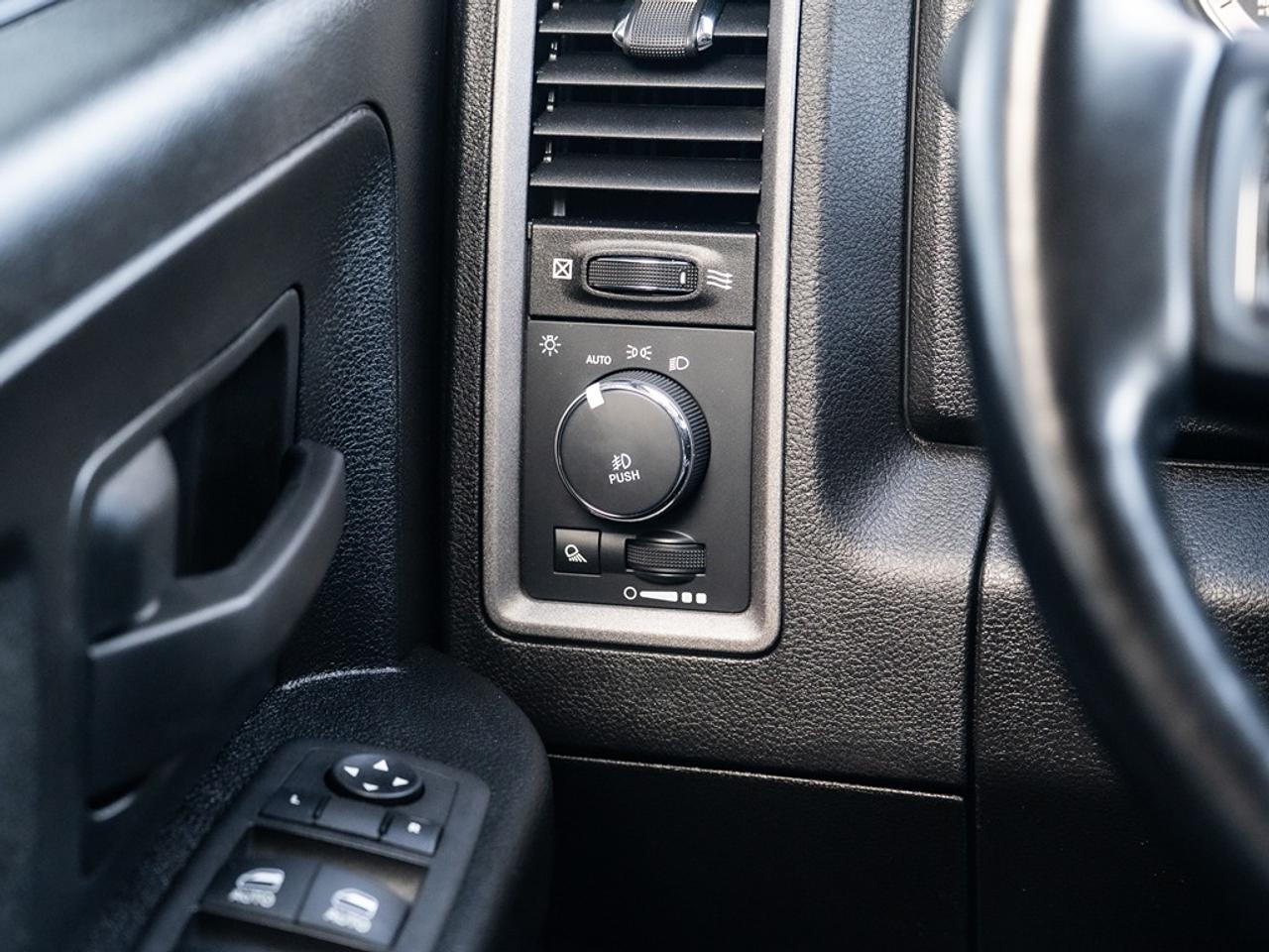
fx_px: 2942
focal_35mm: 80
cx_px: 637
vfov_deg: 18.4
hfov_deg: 24.3
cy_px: 399
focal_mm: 54
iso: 2500
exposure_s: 1/60
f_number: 4
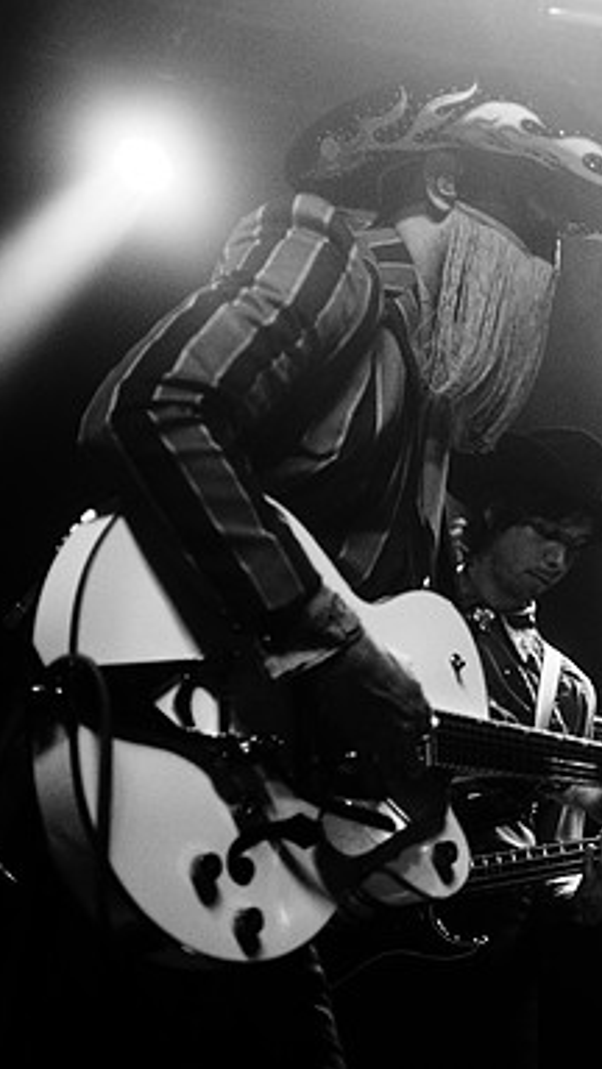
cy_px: 533
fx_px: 2157
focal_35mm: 76
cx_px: 789
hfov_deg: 15.1
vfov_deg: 27.9
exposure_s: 1/125
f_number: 3.2
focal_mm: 48
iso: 3200
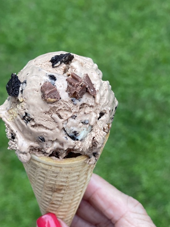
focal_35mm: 111
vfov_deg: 17.7
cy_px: 95
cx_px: 62
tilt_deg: -53.8
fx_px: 726
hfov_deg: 13.3
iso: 32
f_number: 2.2
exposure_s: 1/121
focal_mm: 7.5
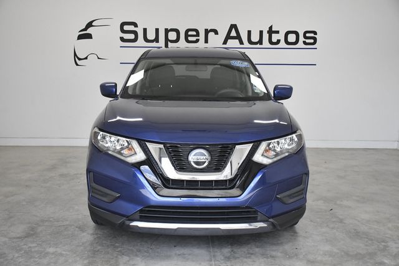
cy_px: 133
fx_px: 432
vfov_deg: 34.2
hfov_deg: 49.5
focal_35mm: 39
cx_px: 200
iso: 2500
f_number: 3.8
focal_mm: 26
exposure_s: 1/4000
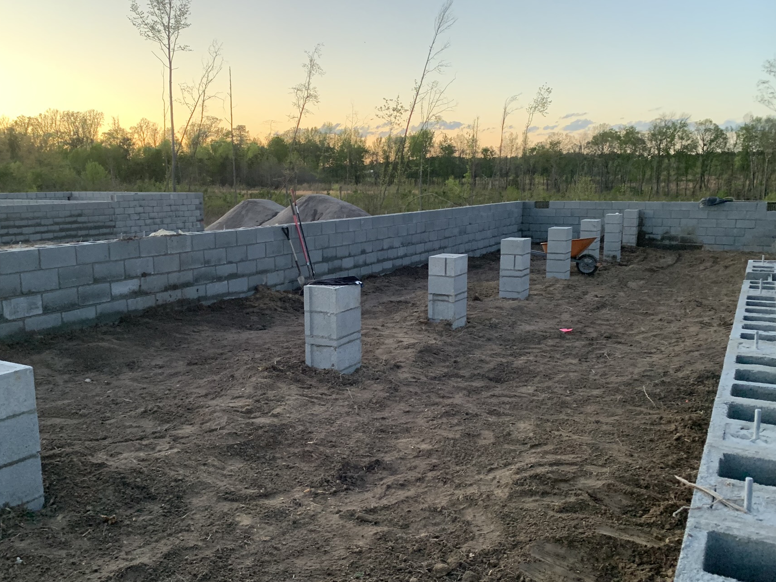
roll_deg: -0.2
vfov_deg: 45.4
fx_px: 695
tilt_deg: -12.7
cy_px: 318
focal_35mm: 31
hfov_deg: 58.3
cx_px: 355
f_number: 1.8
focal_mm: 4.25
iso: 250
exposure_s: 1/60
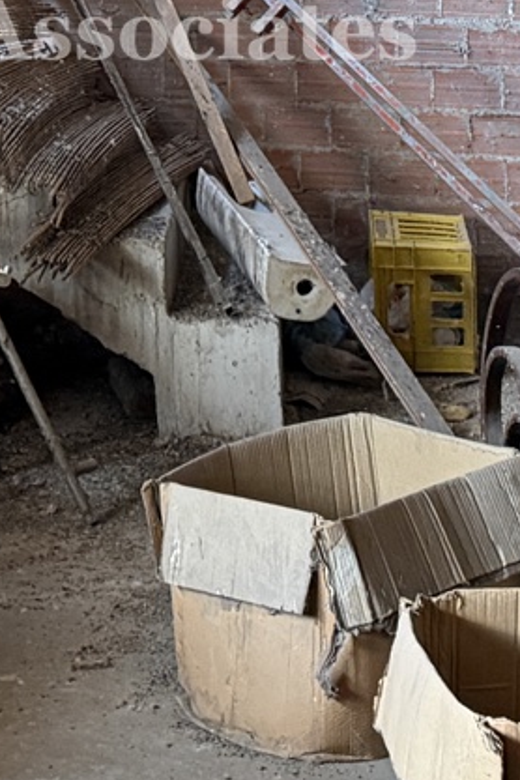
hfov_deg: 11.7
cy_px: -374
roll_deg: +0.1
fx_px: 2491
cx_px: -58
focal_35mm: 115
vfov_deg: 16.3
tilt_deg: +2.2
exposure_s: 1/60
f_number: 1.78
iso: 400
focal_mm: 6.76
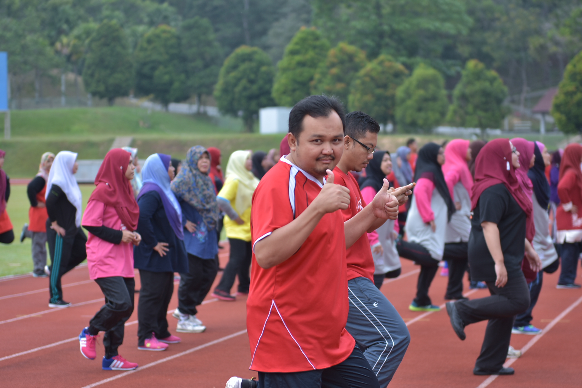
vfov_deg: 12.9
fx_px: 1713
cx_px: 290
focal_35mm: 106
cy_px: 195
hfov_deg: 19.3
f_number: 2.8
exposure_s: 1/200
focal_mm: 70
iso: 100
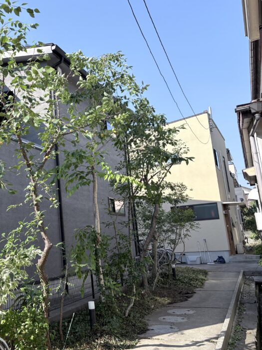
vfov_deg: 49.0
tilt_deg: +11.7
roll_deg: +4.4
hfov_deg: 36.3
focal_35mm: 38
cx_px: 48
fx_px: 384
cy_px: 164
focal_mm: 5.96
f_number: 1.6
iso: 50
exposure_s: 1/1451
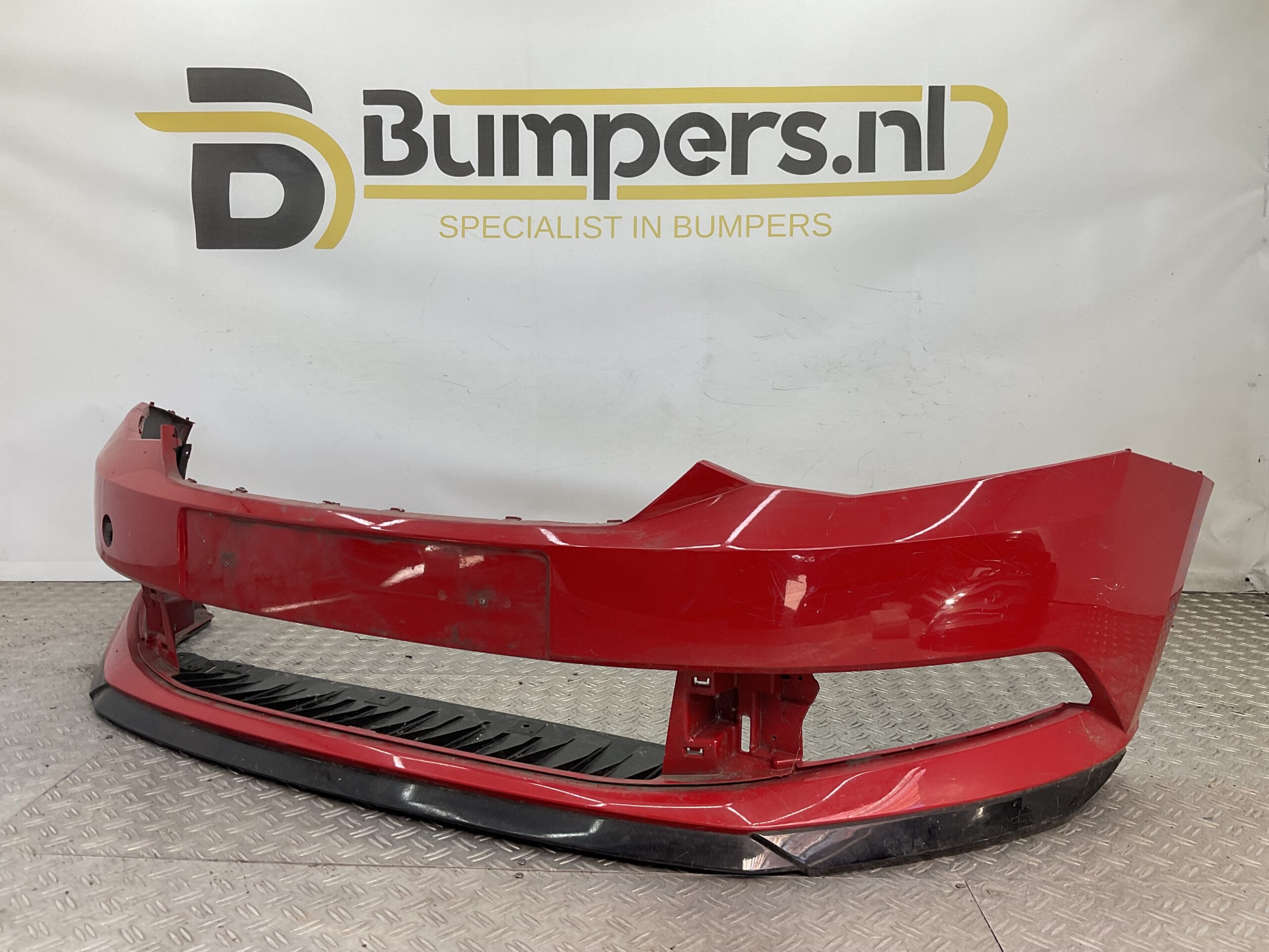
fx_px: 1063
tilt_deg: -8.3
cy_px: 476
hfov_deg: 61.7
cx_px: 634
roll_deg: -1.3
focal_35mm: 29
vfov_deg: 48.2
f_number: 1.8
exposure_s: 1/128
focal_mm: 3
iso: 16
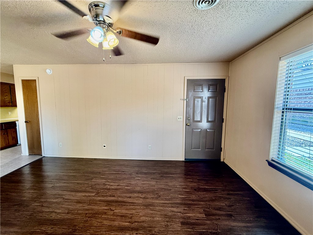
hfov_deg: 102.1
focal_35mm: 14
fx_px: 127
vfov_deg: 85.7
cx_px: 156
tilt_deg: -5.4
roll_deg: -0.7
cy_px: 118
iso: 320
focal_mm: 2.22
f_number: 2.2
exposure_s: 1/120
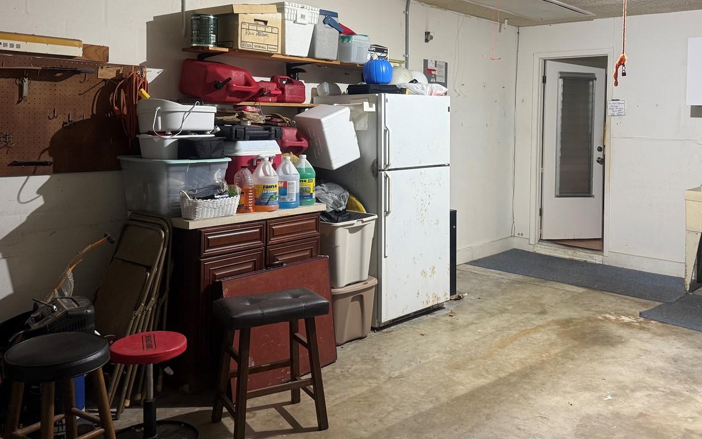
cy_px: 127
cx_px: 404
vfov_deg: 37.7
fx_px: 631
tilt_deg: -0.9
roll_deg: -1.4
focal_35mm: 33
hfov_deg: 57.9
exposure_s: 1/60
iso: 200
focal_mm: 6.76
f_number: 1.78
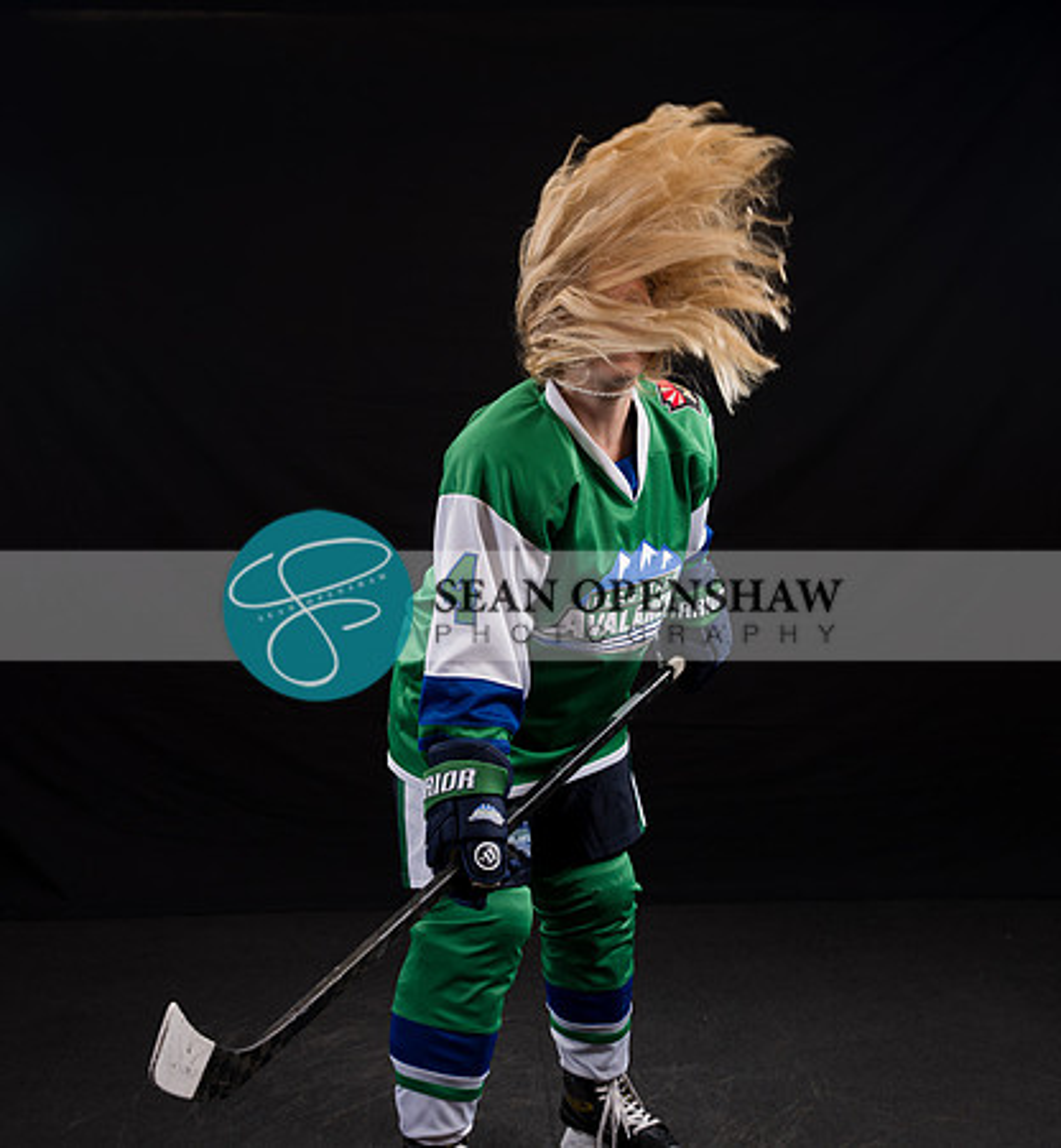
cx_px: 521
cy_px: 574
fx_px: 1692
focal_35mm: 47
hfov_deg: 34.8
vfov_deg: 37.5
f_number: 4
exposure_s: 1/160
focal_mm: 35.4
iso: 80
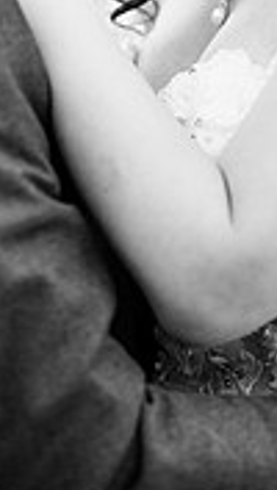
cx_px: 35
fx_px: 1731
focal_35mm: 133
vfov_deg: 15.7
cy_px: -44
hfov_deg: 9.1
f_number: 2
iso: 180
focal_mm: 50
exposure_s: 1/125
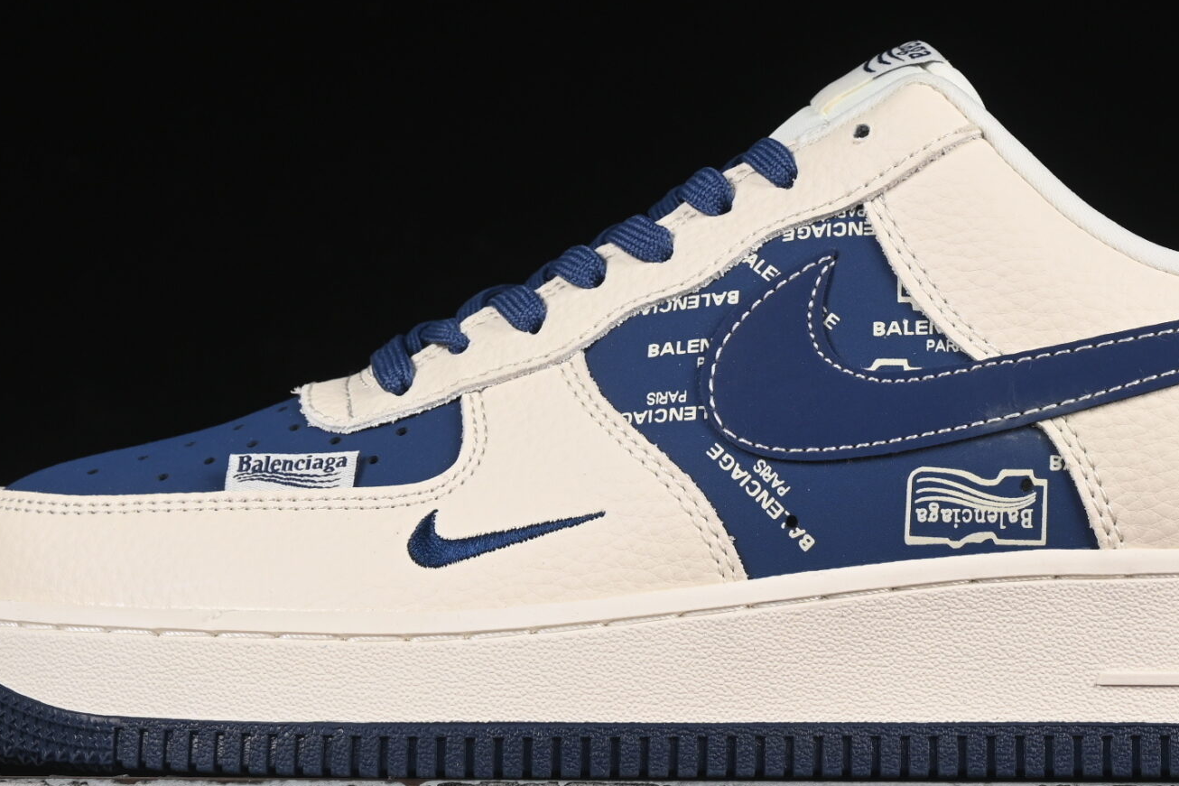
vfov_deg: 9.3
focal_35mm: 147
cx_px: 766
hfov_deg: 13.9
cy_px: 296
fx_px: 4814
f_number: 8
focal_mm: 50
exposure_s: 1/80
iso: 160
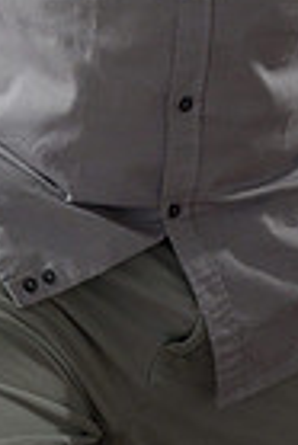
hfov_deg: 6.7
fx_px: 2527
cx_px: 176
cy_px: -250
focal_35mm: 204
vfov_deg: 9.7
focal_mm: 63
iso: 400
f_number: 7.1
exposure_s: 1/200
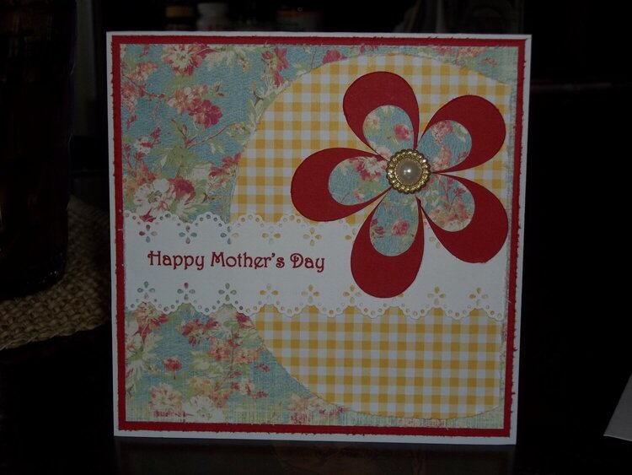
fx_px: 895
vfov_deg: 29.7
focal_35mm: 49
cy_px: 238
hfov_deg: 38.9
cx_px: 316
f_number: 3.6
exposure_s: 1/40
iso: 64
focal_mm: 8.8
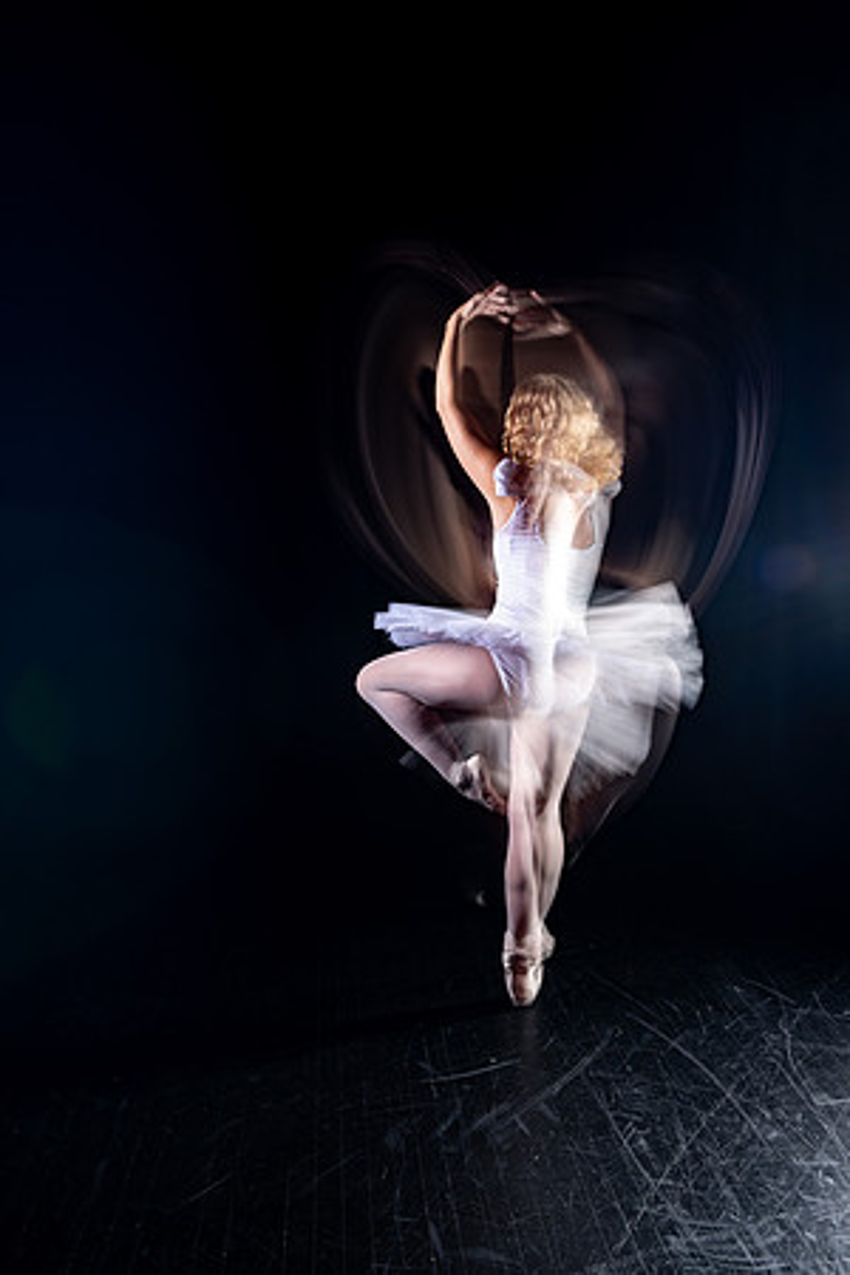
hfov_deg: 53.1
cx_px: 425
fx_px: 850
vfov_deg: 73.7
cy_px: 638
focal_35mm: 24
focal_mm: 24
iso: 100
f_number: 4.5
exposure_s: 1
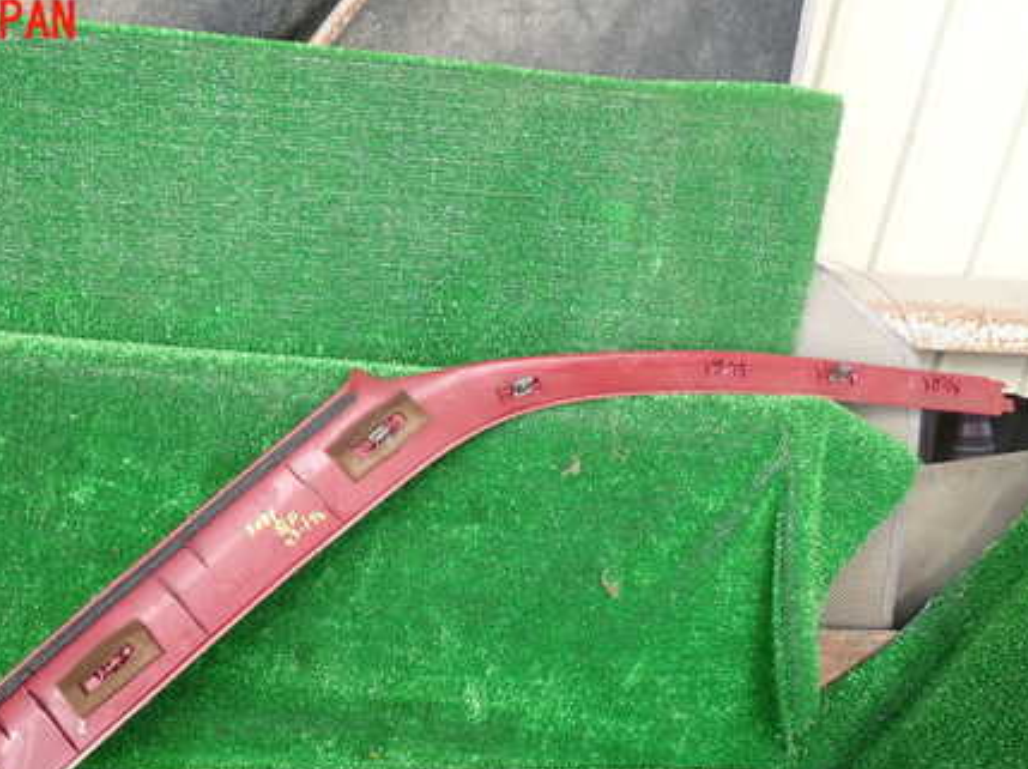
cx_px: 359
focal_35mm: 42
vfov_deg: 33.9
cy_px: 532
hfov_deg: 44.3
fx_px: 1246
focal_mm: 5.4
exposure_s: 1/100
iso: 100
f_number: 2.3
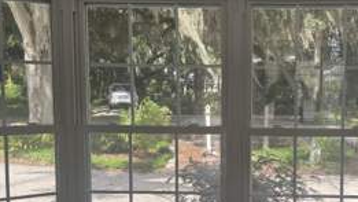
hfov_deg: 41.9
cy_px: 124
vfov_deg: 24.9
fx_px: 456
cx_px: 259
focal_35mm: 48
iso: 80
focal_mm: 6.76
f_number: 1.78
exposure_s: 1/514
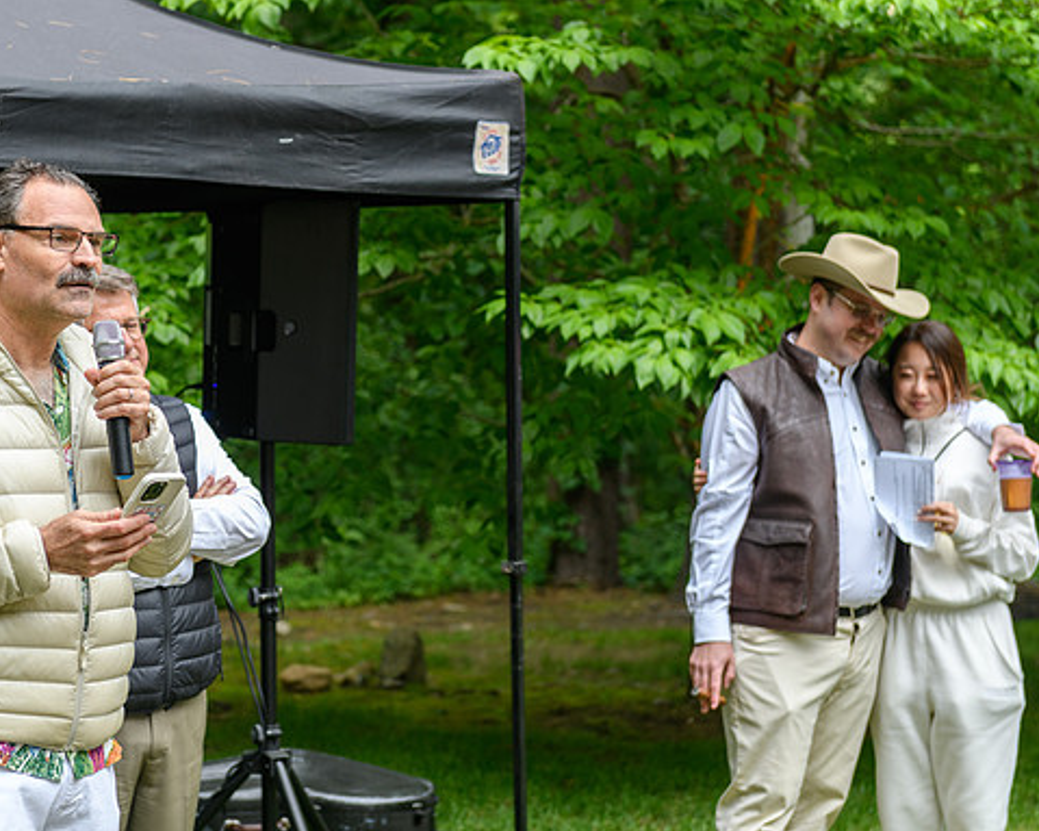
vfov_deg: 15.5
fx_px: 3044
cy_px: 354
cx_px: 335
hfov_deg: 19.3
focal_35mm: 99
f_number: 4
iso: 200
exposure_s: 1/100
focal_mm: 70
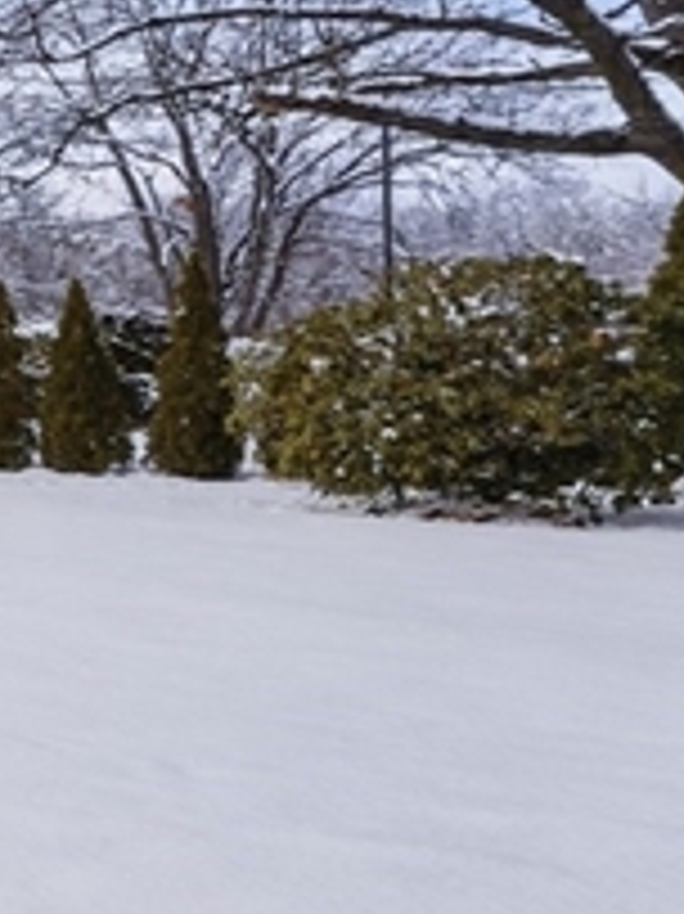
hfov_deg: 11.1
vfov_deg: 27.2
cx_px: -1436
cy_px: 351
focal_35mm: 71
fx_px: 1883
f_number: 7.1
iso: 100
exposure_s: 1/2500
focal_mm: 14.7
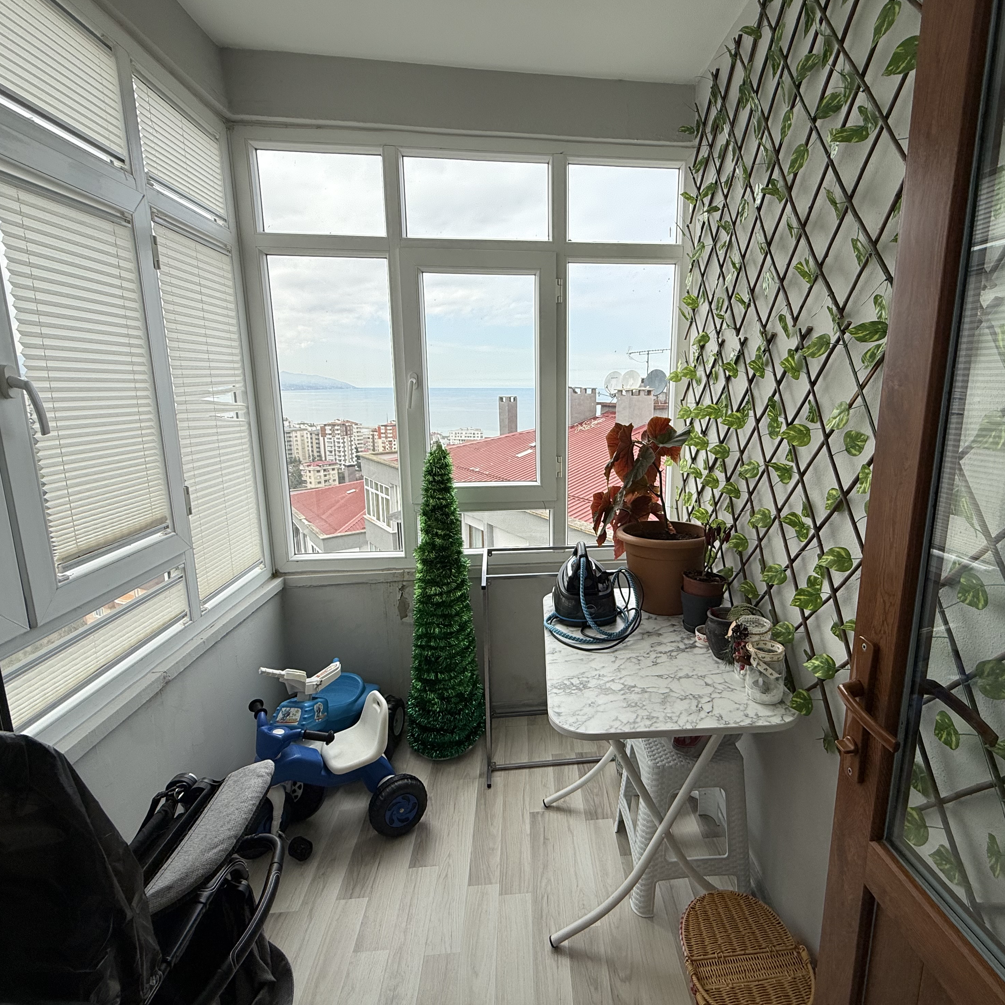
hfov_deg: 83.4
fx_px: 558
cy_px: 493
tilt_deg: -10.6
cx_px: 574
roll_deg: -0.4
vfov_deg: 84.0
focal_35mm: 17
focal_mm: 2.22
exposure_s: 1/545
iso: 50
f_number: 2.2
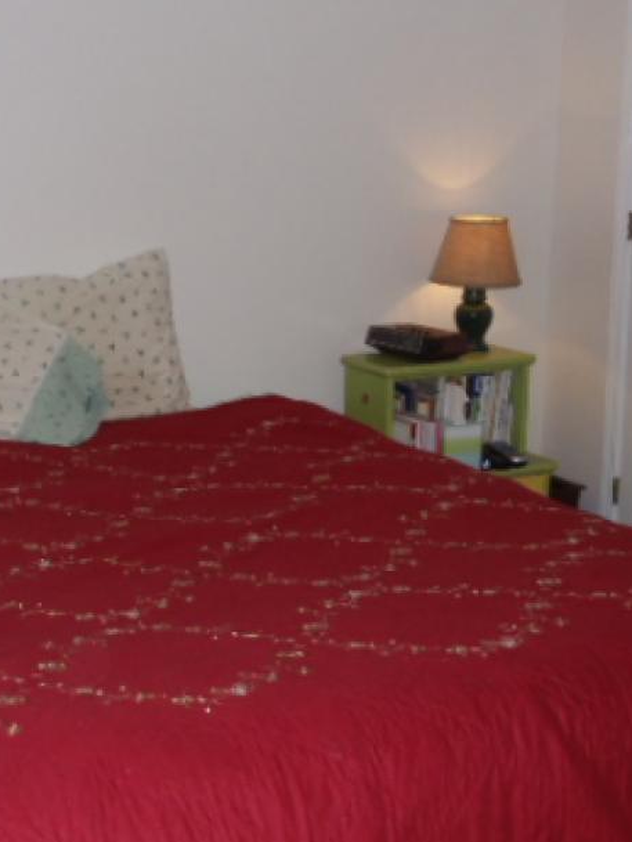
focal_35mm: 74
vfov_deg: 26.3
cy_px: 432
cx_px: 185
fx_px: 1801
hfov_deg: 19.8
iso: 200
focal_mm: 6
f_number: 3.5
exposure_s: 1/30
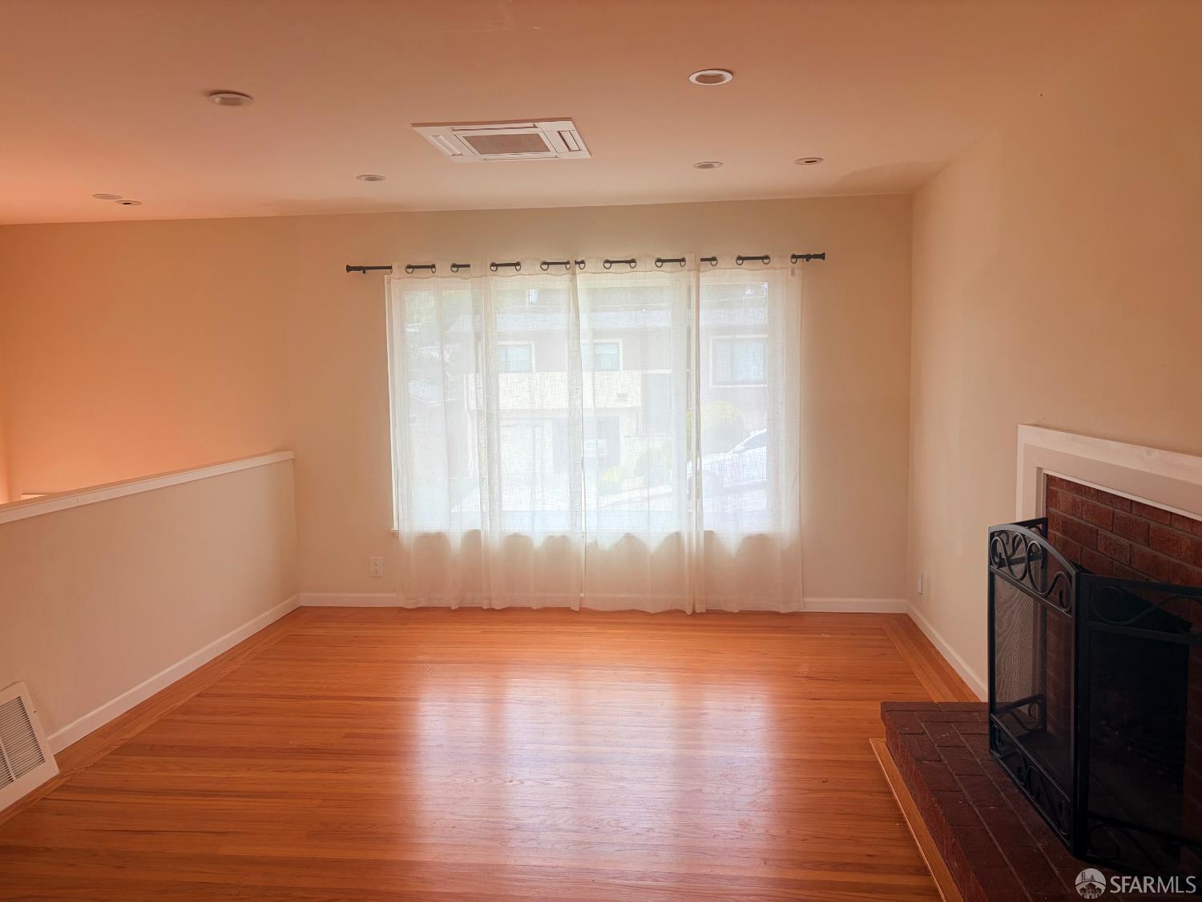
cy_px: 451
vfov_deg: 53.1
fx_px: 903
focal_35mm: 26
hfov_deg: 67.3
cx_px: 601
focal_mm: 5.96
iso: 40
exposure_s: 1/249
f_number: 1.6
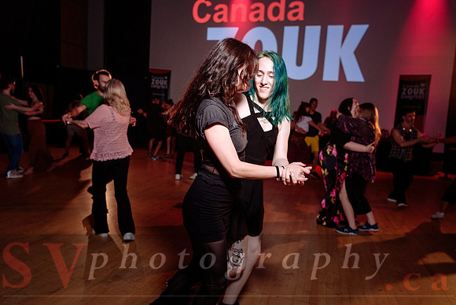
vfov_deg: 50.1
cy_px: 152
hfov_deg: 70.0
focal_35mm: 26
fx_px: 326
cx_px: 228
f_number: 2.8
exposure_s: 1/60
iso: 800
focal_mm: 24
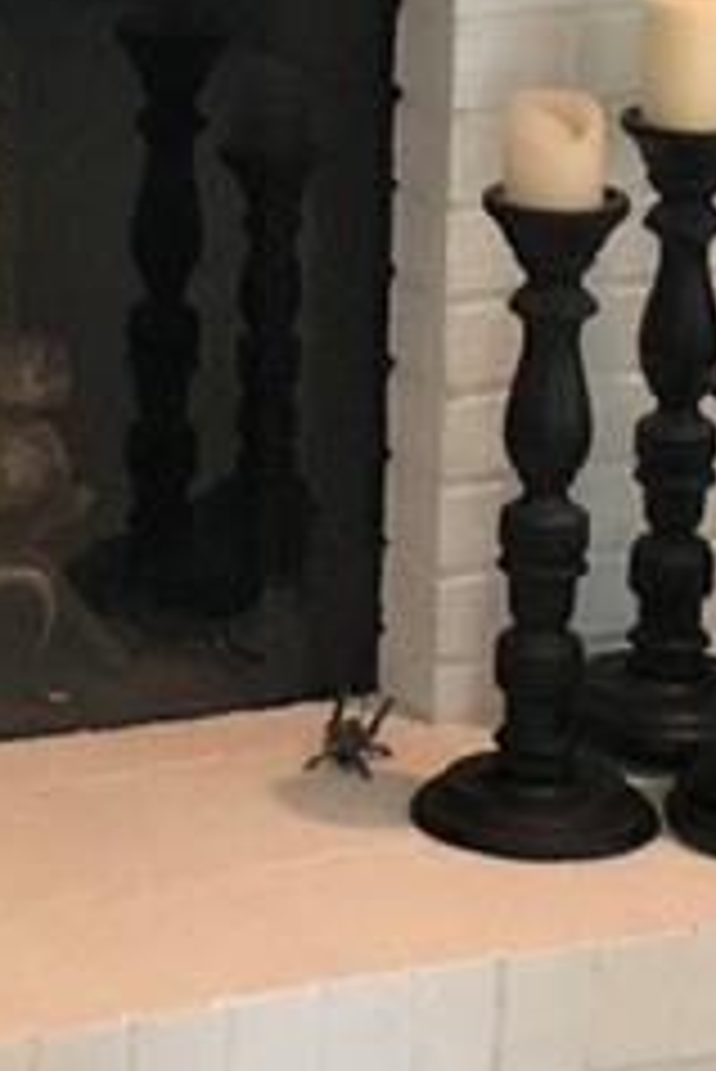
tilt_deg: -7.6
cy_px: -396
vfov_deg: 10.5
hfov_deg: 7.2
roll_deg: -1.2
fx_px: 5689
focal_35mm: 191
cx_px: -95
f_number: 2.8
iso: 250
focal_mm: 6.6
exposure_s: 1/30
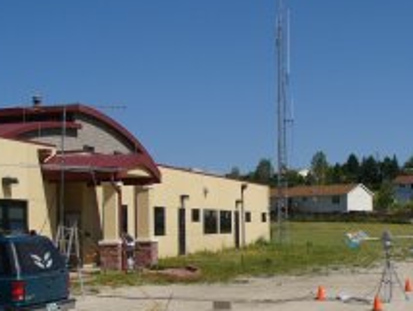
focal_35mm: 69
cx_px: 266
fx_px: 824
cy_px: 236
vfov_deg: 21.2
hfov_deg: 28.0
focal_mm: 6.1
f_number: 5.6
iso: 80
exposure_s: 1/640
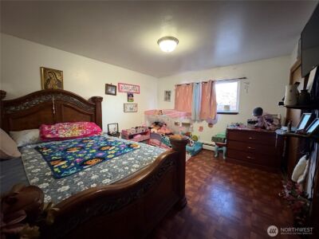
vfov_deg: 85.7
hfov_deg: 102.1
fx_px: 129
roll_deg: +0.2
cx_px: 160
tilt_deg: -5.0
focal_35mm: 14
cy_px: 120
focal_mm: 2.22
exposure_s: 1/40
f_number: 2.2
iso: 1000
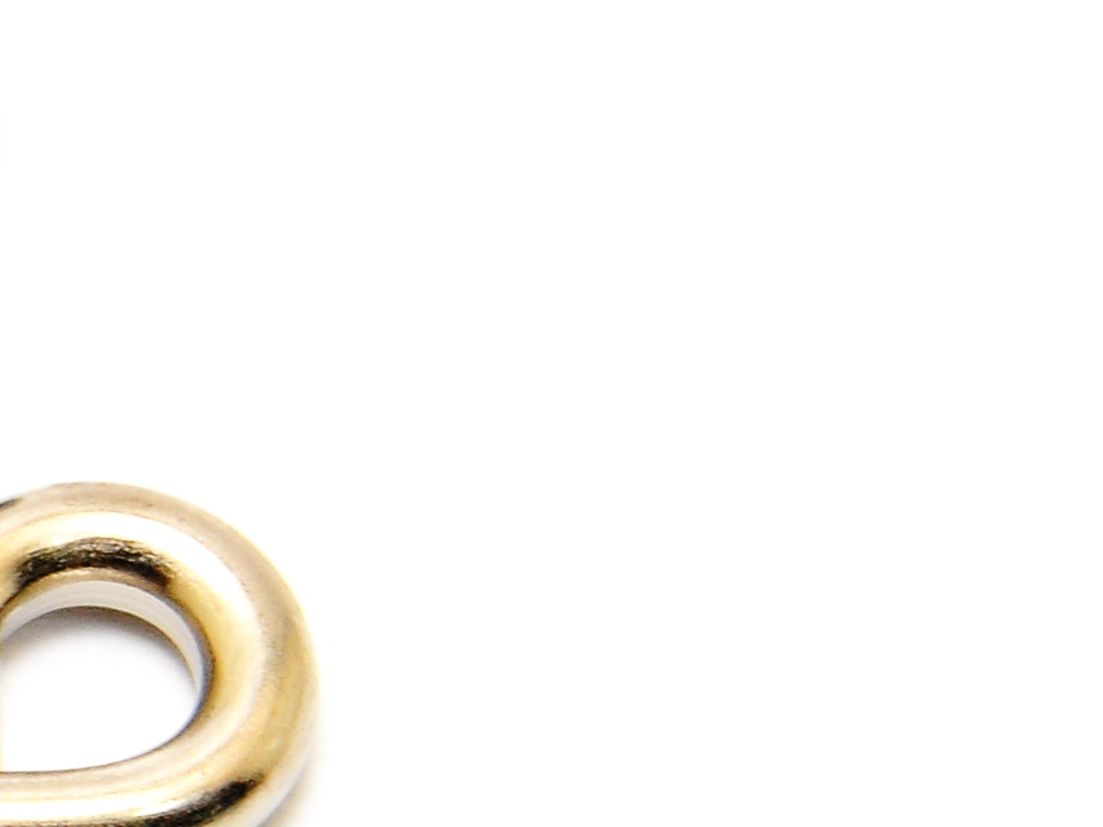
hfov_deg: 1.6
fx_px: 39019
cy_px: 611
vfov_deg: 1.2
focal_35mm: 1225
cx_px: -1068
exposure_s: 1/60
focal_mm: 200
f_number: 22
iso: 400
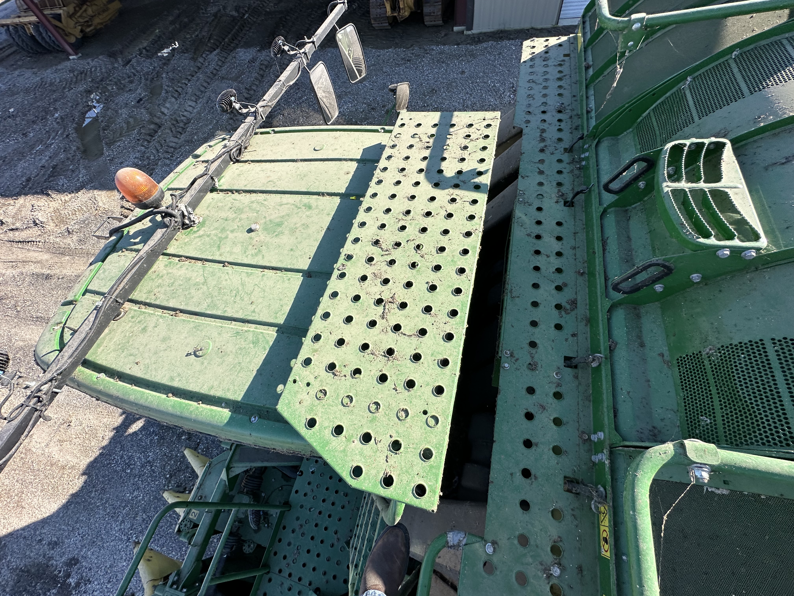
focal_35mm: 14
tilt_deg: -55.3
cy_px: 298
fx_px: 321
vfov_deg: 85.7
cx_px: 397
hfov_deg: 102.1
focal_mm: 2.22
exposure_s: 1/895
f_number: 2.2
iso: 40
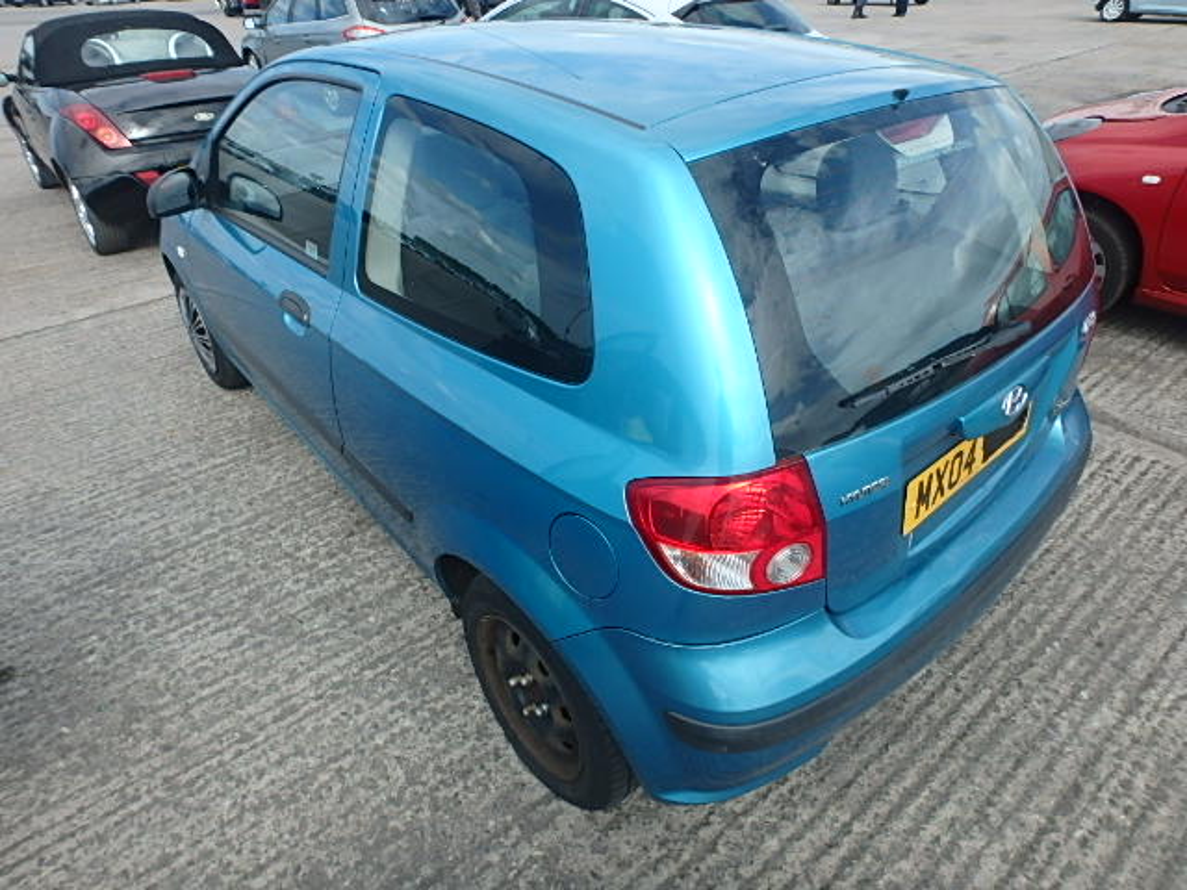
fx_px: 720
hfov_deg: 79.0
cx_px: 594
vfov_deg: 63.4
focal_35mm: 21
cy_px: 445
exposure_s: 1/640
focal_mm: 3.7
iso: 125
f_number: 3.5
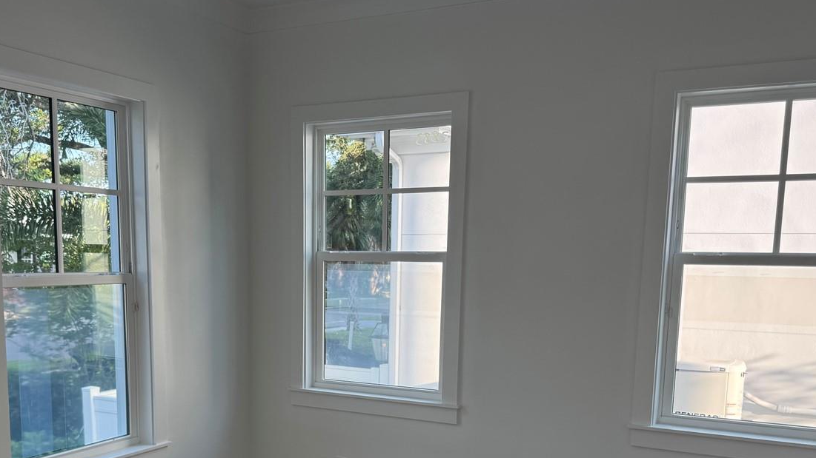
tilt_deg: -9.0
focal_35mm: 38
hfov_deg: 52.7
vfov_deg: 30.3
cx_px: 362
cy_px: 377
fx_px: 822
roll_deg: +0.3
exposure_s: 1/200
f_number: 1.78
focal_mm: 6.76
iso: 64
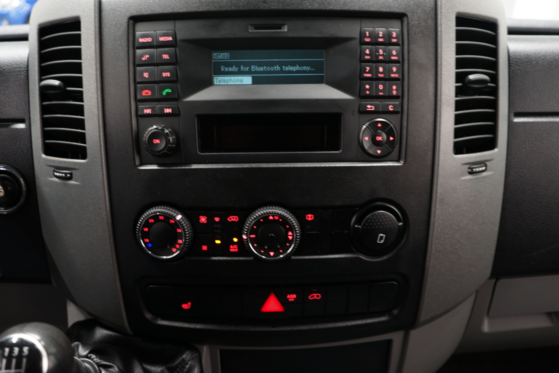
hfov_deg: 65.5
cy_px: 186
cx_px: 280
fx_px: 435
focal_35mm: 28
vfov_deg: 46.4
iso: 400
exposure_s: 1/3
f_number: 4.5
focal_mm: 28
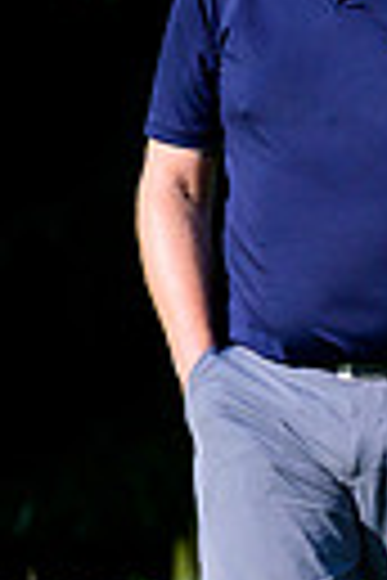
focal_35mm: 1493
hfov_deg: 0.9
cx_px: 945
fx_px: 24073
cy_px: 661
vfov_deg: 1.4
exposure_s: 1/2500
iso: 640
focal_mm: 270
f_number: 5.6
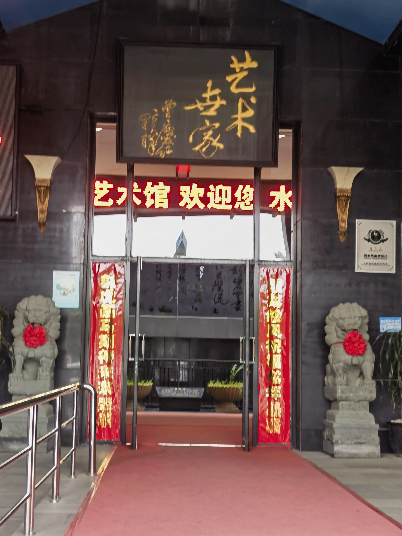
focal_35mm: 60
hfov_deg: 24.4
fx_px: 929
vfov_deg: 32.2
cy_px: 268
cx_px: 201
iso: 50
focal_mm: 6.67
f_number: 1.9
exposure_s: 1/109
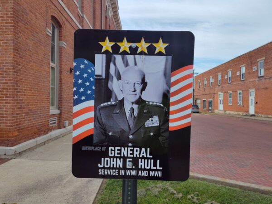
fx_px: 181
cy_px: 102
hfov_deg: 73.9
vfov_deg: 58.9
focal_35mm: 23
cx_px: 136
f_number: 1.8
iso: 100
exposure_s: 1/1464
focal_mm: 5.56
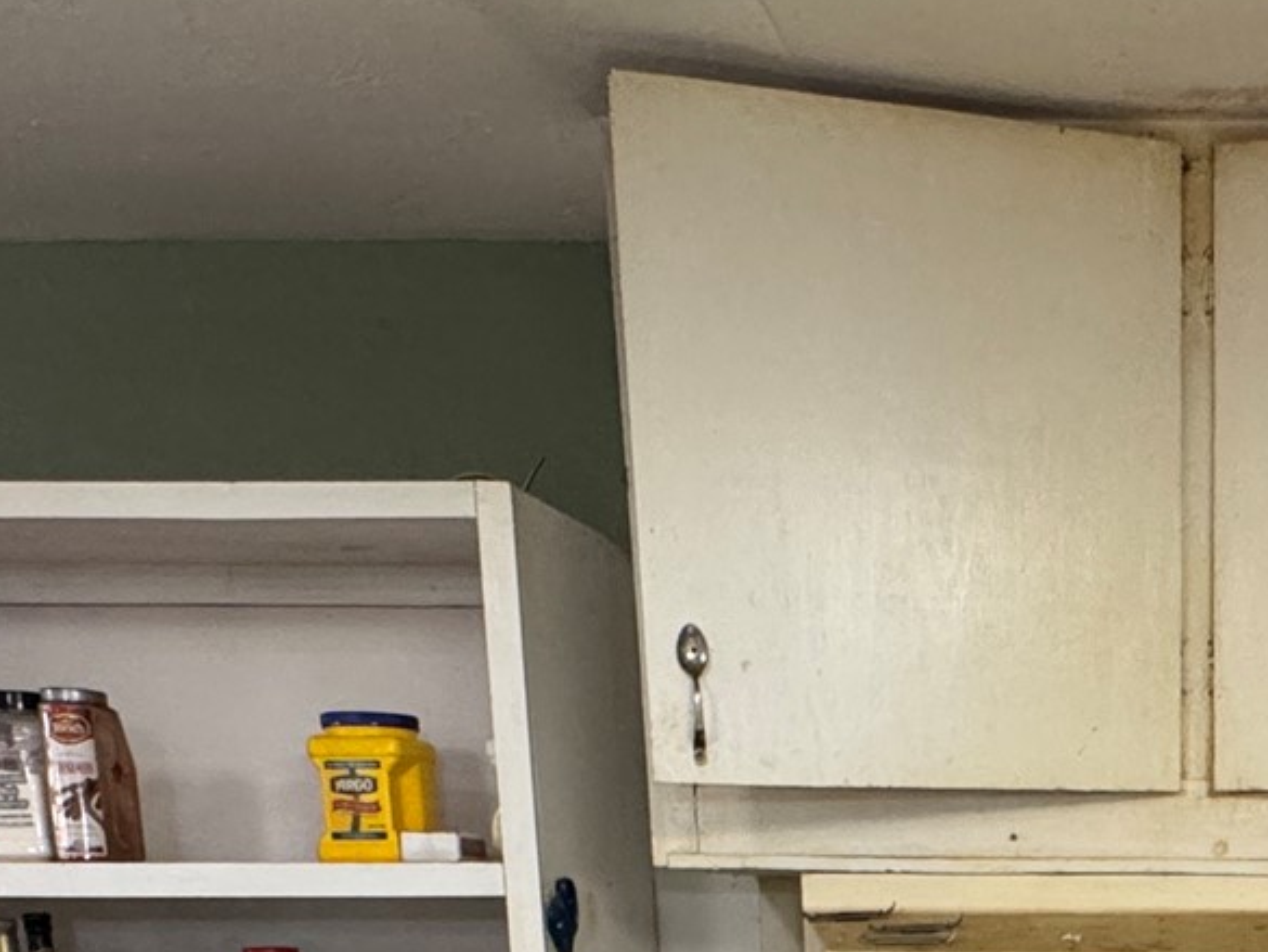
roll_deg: -0.6
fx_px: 1795
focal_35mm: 49
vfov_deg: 25.0
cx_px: 1222
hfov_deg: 35.7
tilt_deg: -12.9
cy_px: 1288
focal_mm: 2.22
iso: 500
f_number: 2.2
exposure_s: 1/60
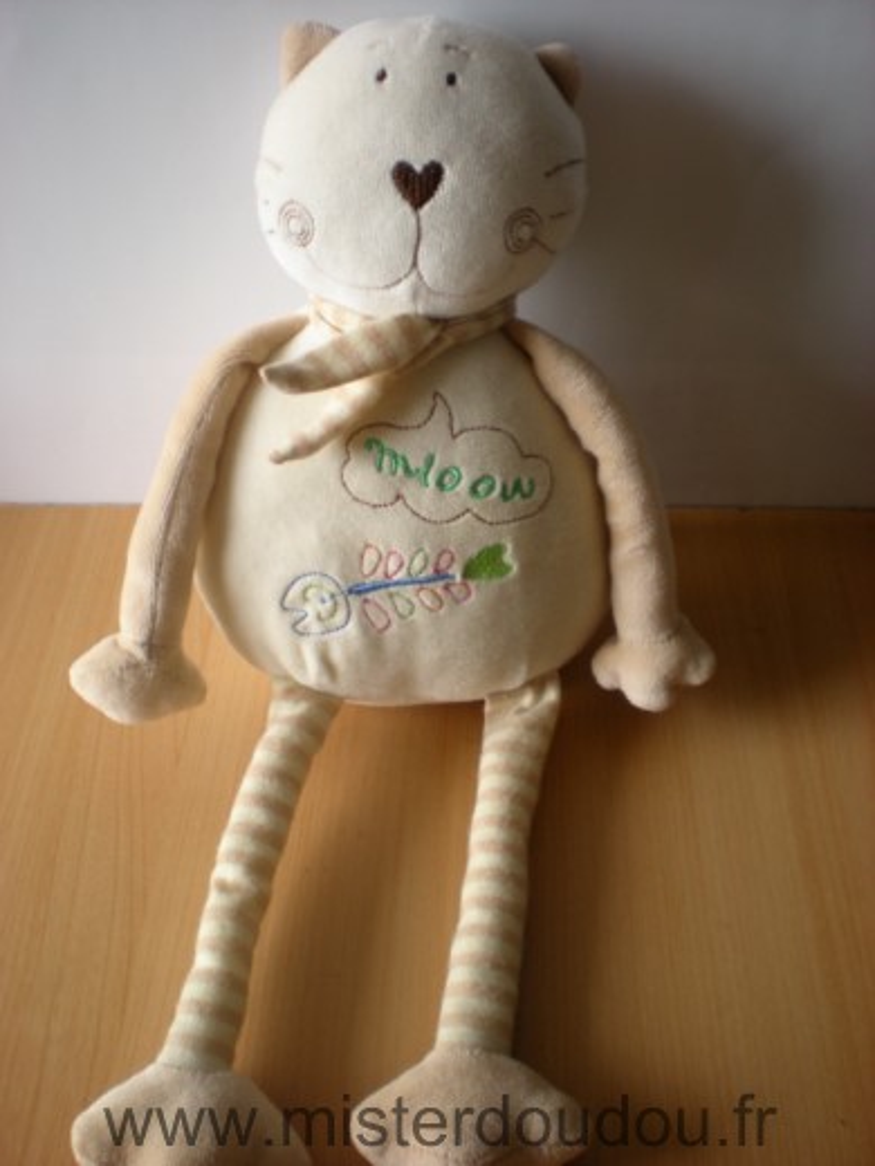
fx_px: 1281
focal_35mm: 38
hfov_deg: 37.7
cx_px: 438
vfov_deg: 49.0
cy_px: 583
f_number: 3.1
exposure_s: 1/62
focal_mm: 6.3
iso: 67
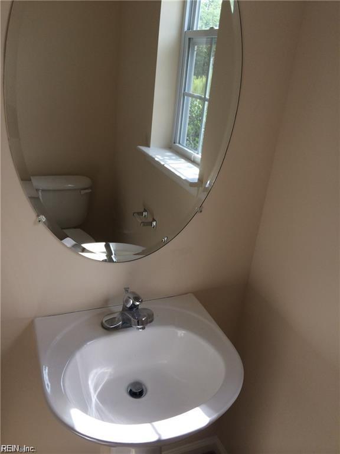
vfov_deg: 60.0
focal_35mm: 30
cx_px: 170
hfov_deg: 46.8
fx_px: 393
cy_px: 227
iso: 32
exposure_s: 1/373
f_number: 2.2
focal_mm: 4.12
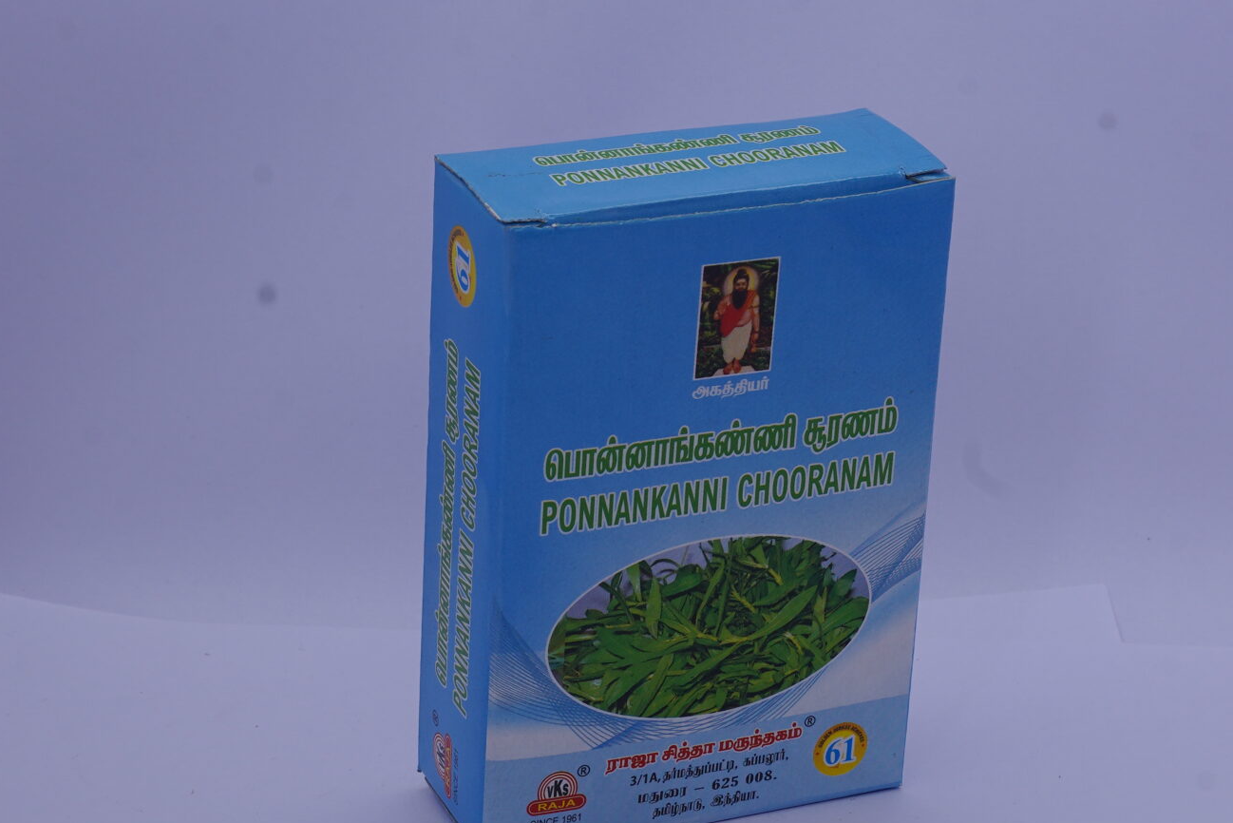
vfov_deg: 13.0
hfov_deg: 19.4
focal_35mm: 105
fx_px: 3597
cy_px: 403
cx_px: 724
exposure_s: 1/100
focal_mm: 47.8
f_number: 13
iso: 200
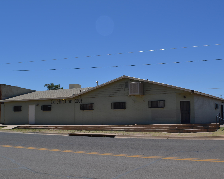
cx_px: 127
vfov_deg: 27.6
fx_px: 365
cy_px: 91
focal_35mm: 55
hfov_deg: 34.1
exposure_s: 1/320
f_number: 9
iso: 100
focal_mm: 32
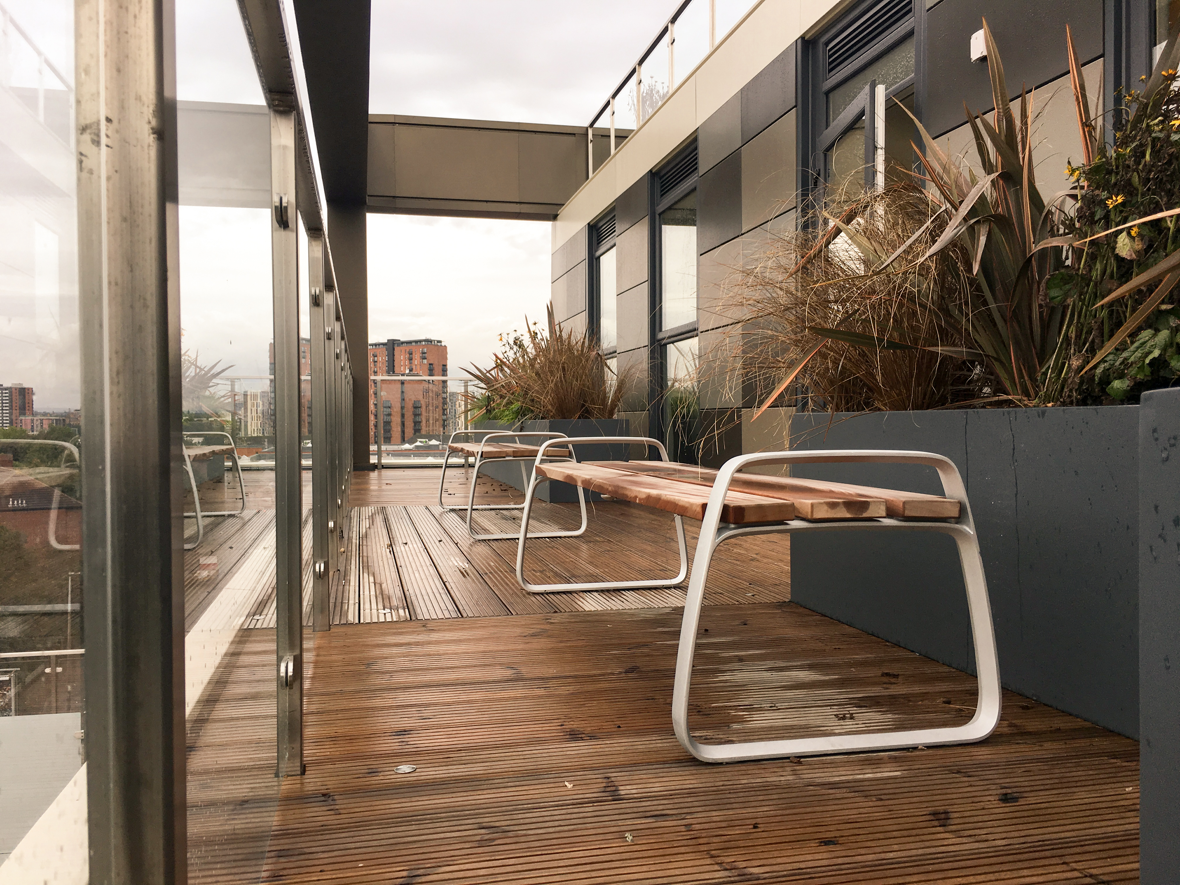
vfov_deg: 48.2
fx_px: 989
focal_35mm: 29
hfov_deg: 61.7
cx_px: 590
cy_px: 442
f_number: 2.2
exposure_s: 1/434
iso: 25
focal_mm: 4.15
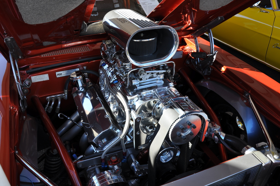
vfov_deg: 41.6
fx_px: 245
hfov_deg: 59.6
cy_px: 93
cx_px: 140
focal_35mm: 32
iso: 200
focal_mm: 21
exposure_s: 1/80
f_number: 9
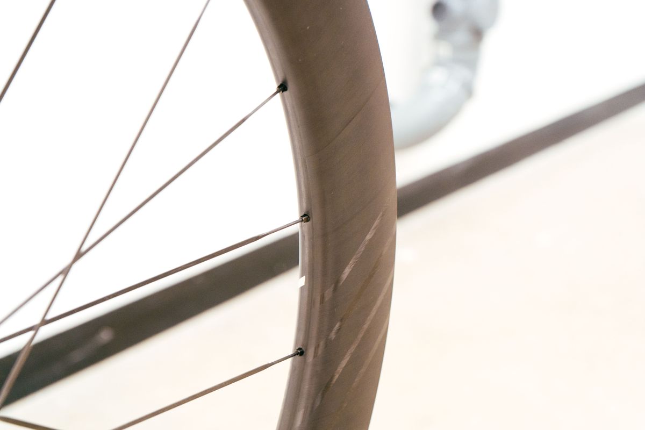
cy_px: 215
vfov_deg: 19.5
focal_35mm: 70
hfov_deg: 28.8
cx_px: 322
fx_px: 1254
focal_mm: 70
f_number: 7.1
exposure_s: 1/125
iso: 2500
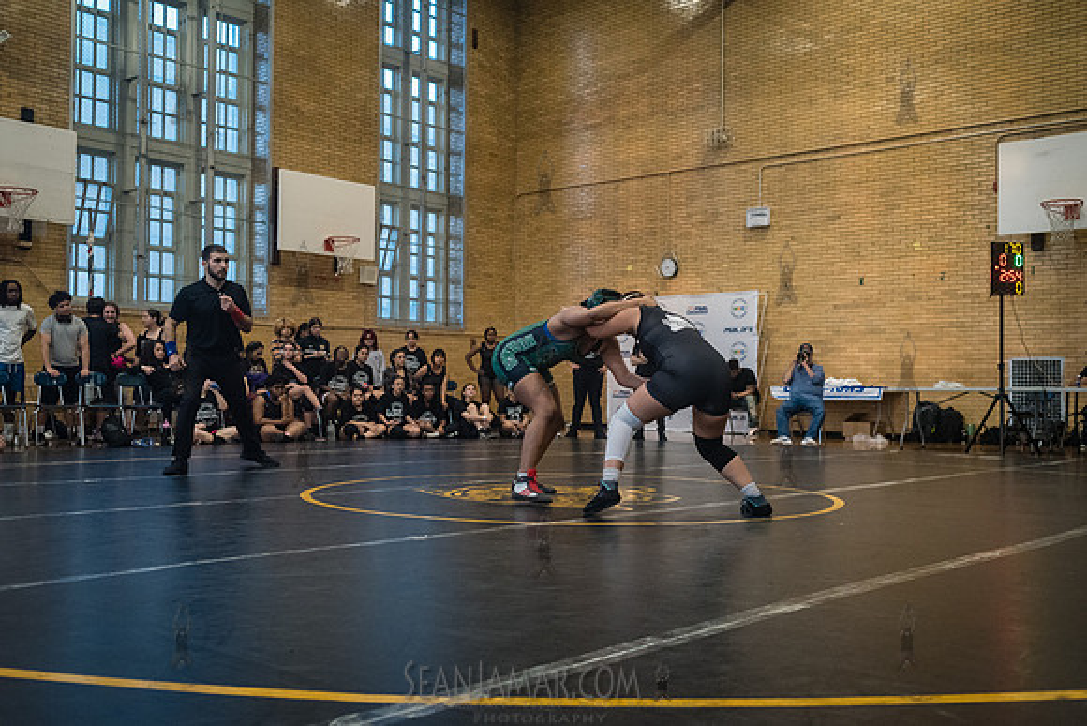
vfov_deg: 36.5
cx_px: 544
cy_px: 363
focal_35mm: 36
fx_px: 1101
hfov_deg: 52.5
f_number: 4
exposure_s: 1/320
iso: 5000
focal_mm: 35
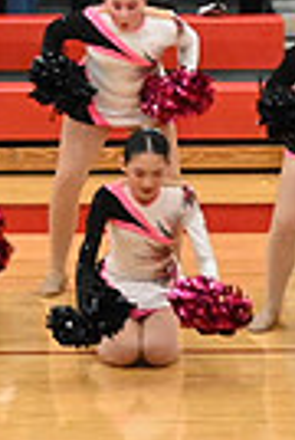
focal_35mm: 453
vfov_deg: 4.5
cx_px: 839
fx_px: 5539
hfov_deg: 3.0
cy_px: 94
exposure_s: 1/320
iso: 8000
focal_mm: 70
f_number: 4
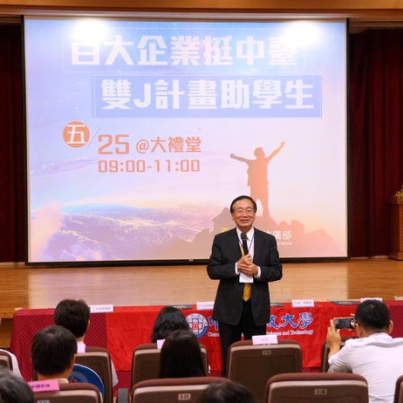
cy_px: 202
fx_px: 882
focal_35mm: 67
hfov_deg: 25.7
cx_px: 217
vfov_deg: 25.7
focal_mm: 35
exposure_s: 1/60
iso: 500
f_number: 4.5
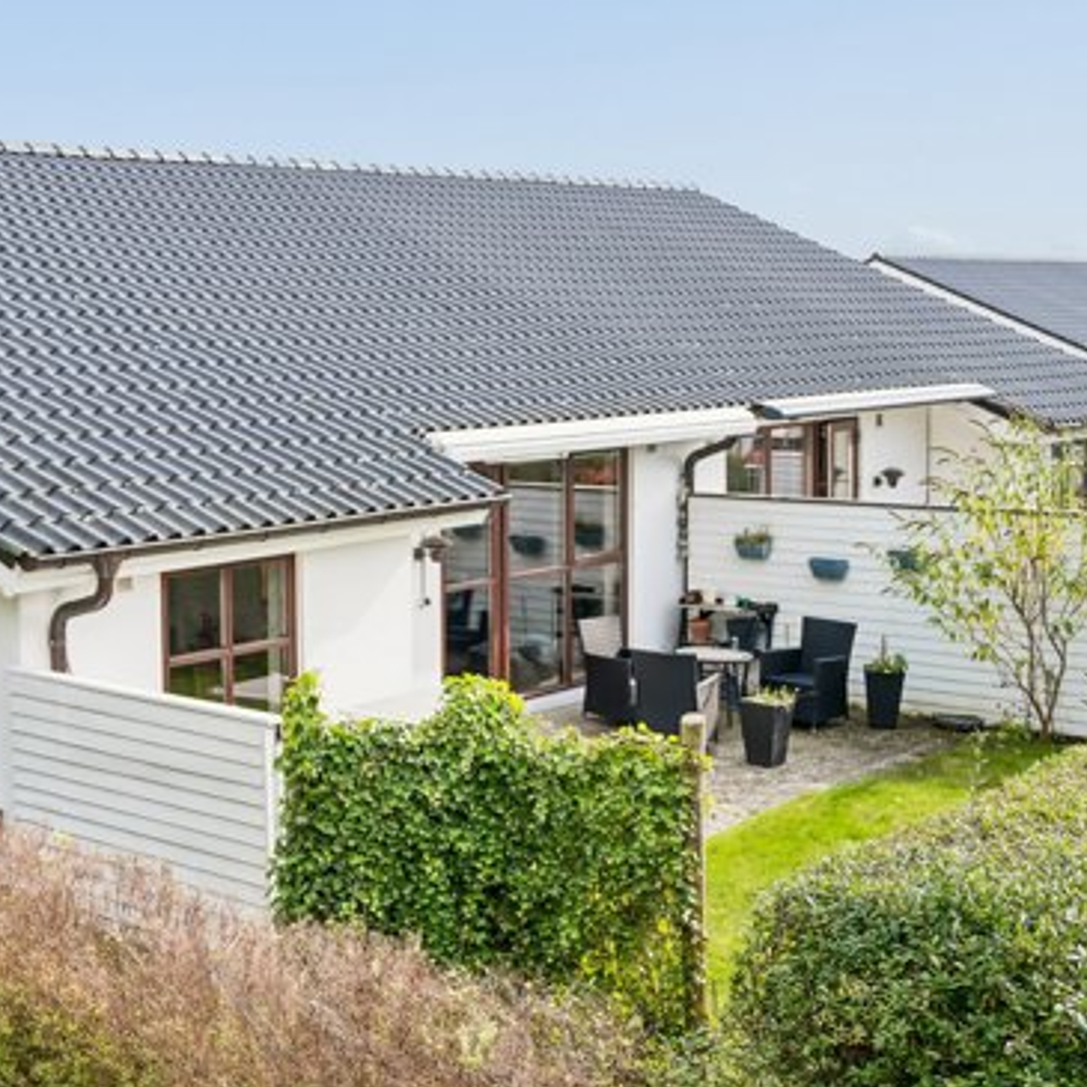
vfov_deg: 31.6
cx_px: 51
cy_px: 457
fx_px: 1918
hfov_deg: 29.9
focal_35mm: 54
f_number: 2.8
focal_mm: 29
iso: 160
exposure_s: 1/1250
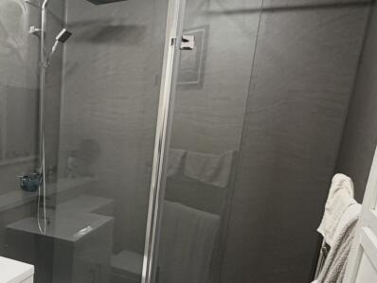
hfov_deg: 47.7
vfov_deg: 38.7
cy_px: 212
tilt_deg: -14.2
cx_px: 61
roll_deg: -2.1
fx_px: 392
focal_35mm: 36
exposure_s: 1/50
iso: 200
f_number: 2.2
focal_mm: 2.22
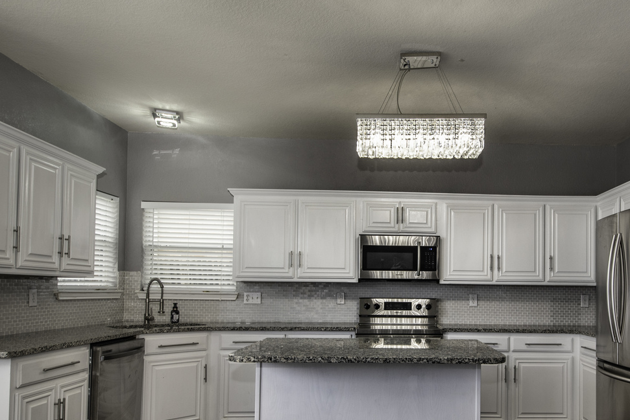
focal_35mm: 30
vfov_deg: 43.1
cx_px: 410
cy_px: 278
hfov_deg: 60.7
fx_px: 525
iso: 320
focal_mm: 18
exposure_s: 1/60
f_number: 8
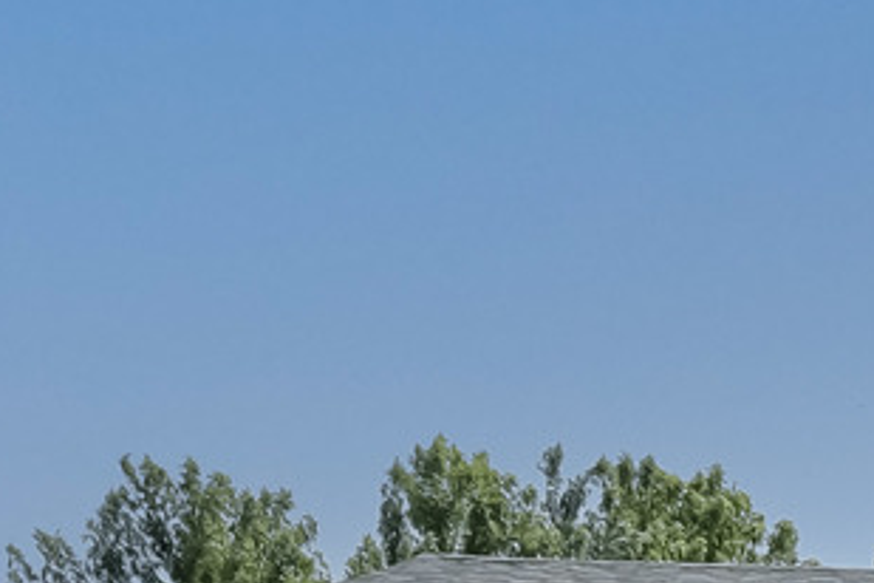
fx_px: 3180
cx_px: 1754
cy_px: 1324
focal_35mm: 131
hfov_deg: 13.4
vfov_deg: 9.5
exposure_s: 1/250
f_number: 11
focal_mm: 25
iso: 125
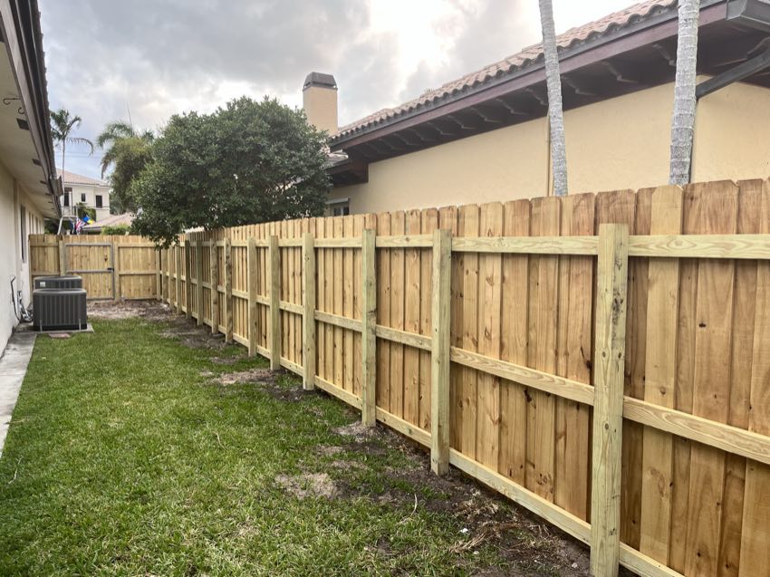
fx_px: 578
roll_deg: +0.4
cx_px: 385
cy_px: 288
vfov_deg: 53.0
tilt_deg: -3.8
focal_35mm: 26
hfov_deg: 67.3
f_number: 1.6
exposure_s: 1/202
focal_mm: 5.1
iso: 50
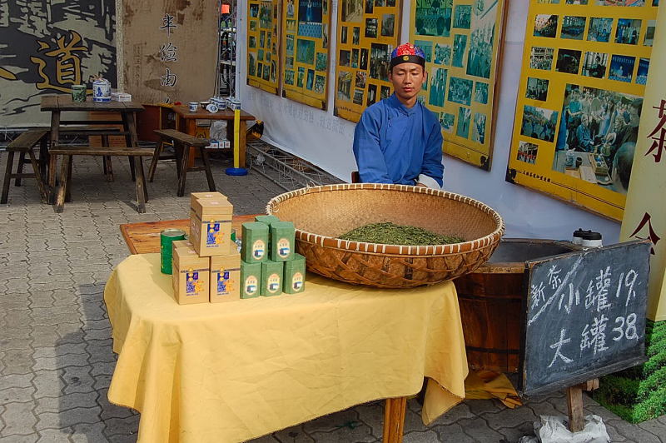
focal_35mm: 36
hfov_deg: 53.2
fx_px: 665
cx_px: 333
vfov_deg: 36.8
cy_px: 222
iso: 200
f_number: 8
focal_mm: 24
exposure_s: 1/250
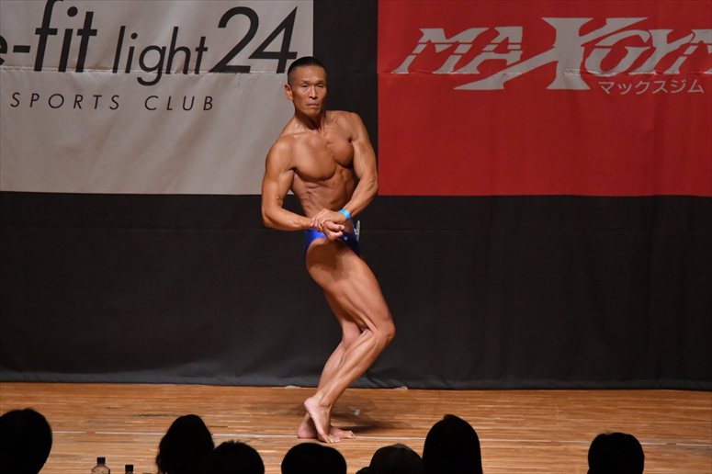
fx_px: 5337
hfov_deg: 7.6
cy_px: 237
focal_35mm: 270
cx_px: 356
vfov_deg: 5.1
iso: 8000
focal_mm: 180
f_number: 5.6
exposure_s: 1/400
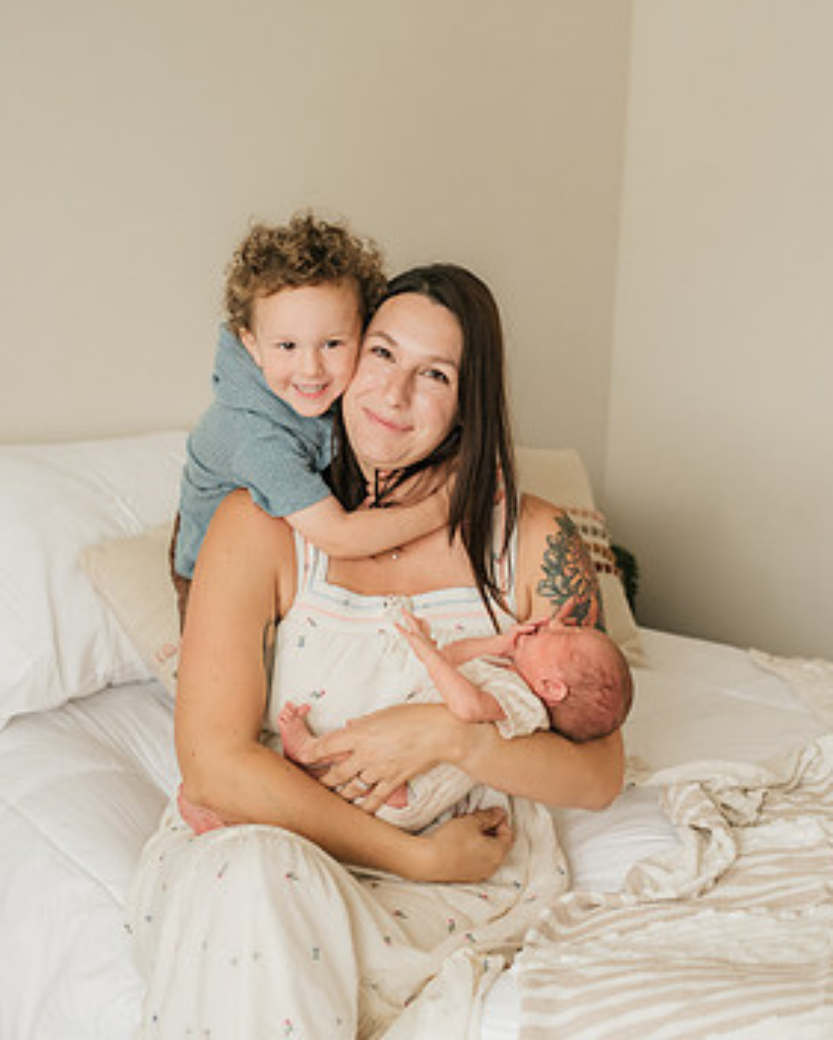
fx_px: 1847
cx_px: 440
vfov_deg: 31.4
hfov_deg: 25.4
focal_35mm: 60
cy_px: 476
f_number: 2.8
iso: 1600
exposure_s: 1/320
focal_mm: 50
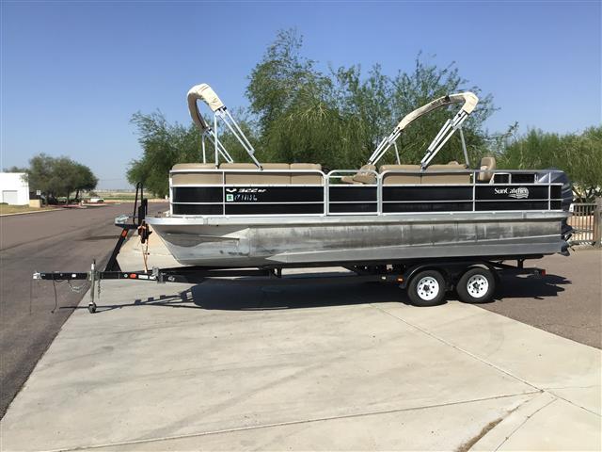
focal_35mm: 31
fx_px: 539
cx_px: 301
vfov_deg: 45.4
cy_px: 226
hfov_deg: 58.4
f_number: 2.4
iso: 25
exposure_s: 1/1631
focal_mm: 3.3
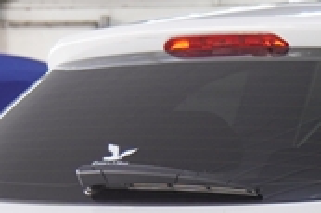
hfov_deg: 7.5
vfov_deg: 5.1
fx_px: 2378
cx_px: 527
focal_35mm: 267
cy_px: 401
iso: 250
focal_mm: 30
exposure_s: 1/50
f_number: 2.8
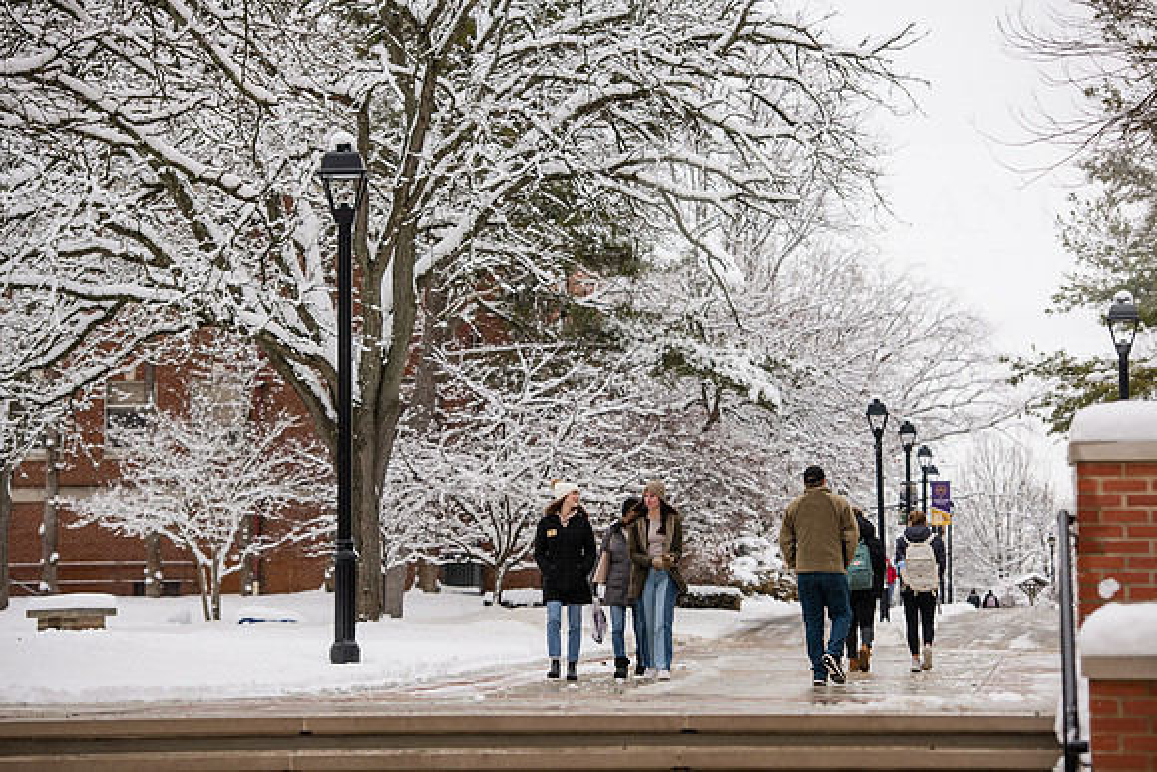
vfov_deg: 11.8
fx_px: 3729
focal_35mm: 116
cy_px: 386
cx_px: 578
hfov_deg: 17.6
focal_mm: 116
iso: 125
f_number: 4
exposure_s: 1/320
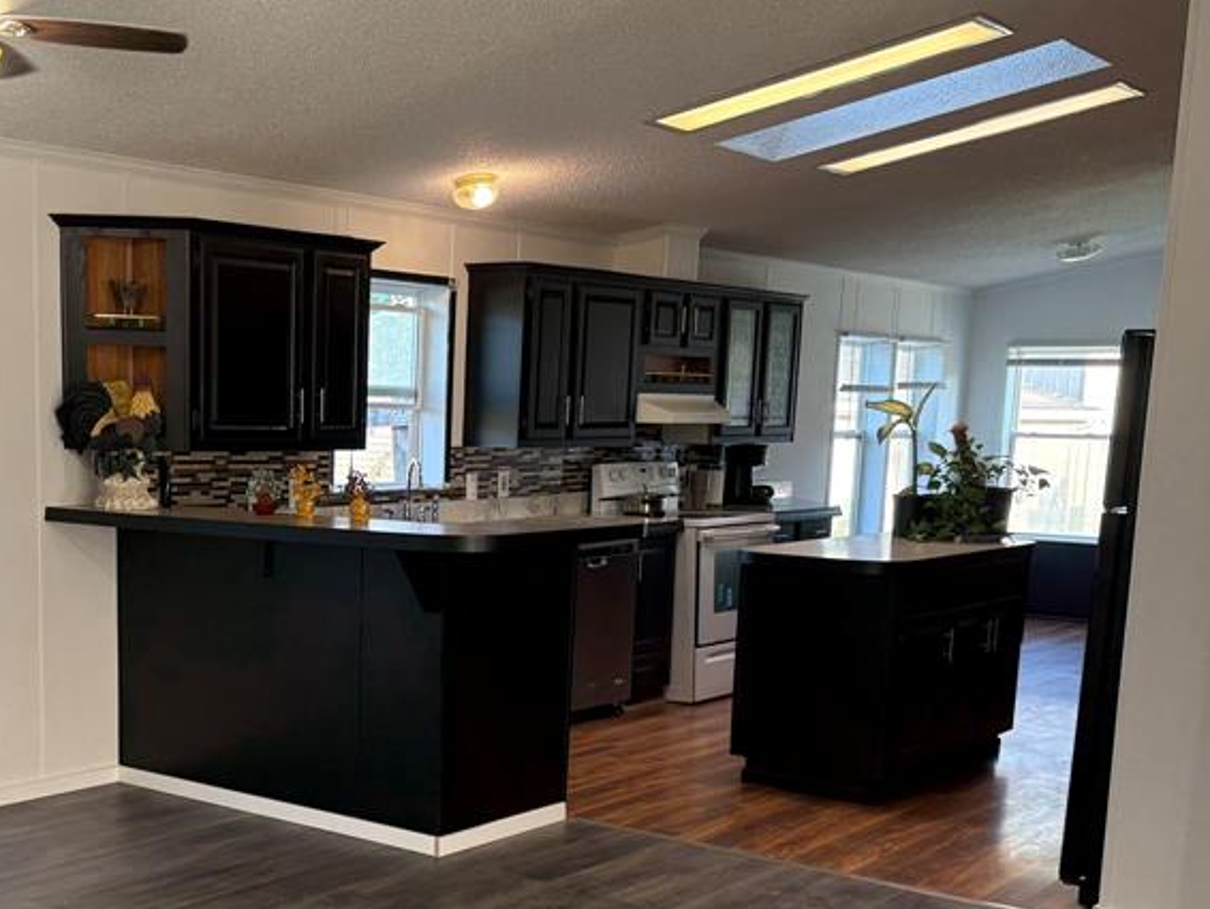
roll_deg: -0.5
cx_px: 355
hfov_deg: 39.7
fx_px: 1644
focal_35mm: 47
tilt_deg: -10.1
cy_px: 687
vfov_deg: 30.4
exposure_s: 1/60
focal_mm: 5.96
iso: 80
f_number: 1.6
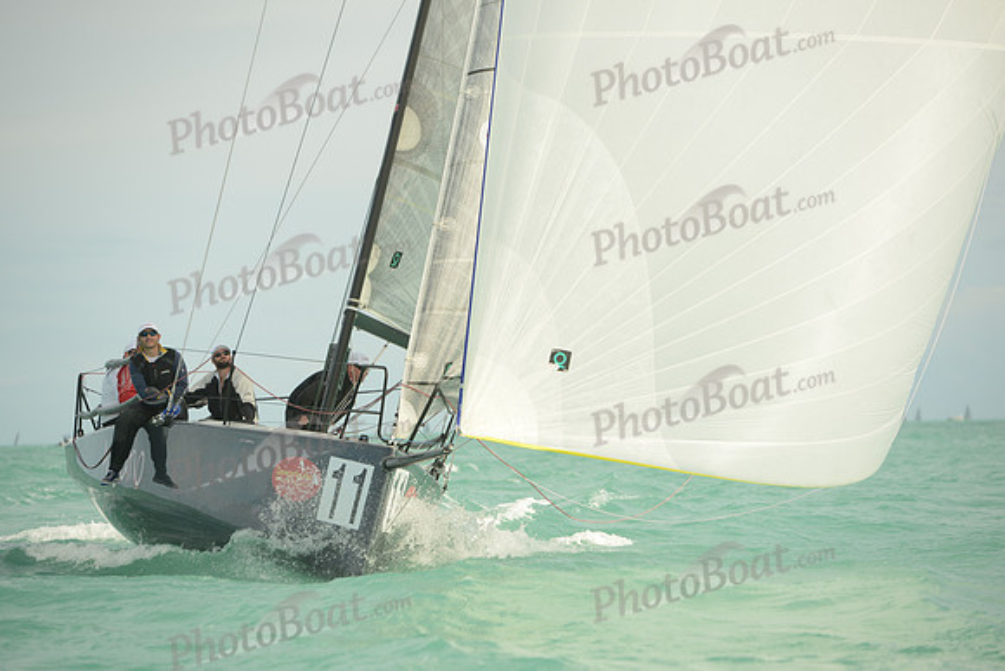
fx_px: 4607
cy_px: 336
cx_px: 502
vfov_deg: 8.3
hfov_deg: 12.4
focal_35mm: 165
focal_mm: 165
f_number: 5
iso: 250
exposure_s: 1/2500
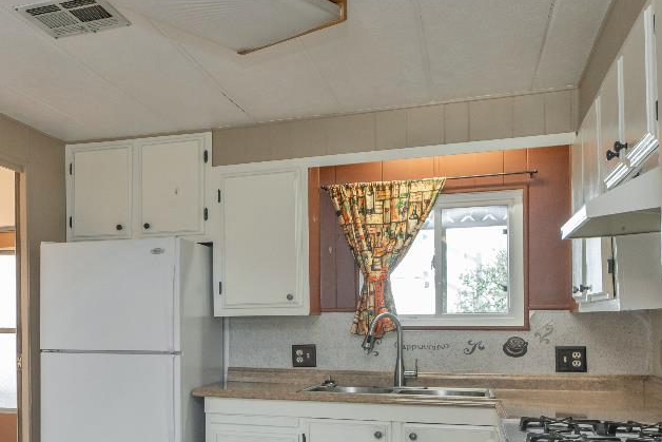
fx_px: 791
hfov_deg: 42.6
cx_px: 99
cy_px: 311
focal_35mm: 43
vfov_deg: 30.9
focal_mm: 18
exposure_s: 1/15
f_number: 6.3
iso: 320
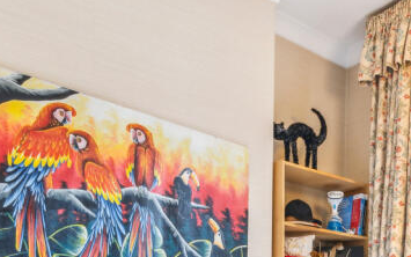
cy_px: 346
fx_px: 527
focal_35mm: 47
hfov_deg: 42.1
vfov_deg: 23.7
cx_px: 271
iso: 400
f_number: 11
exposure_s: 1/13
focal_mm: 16
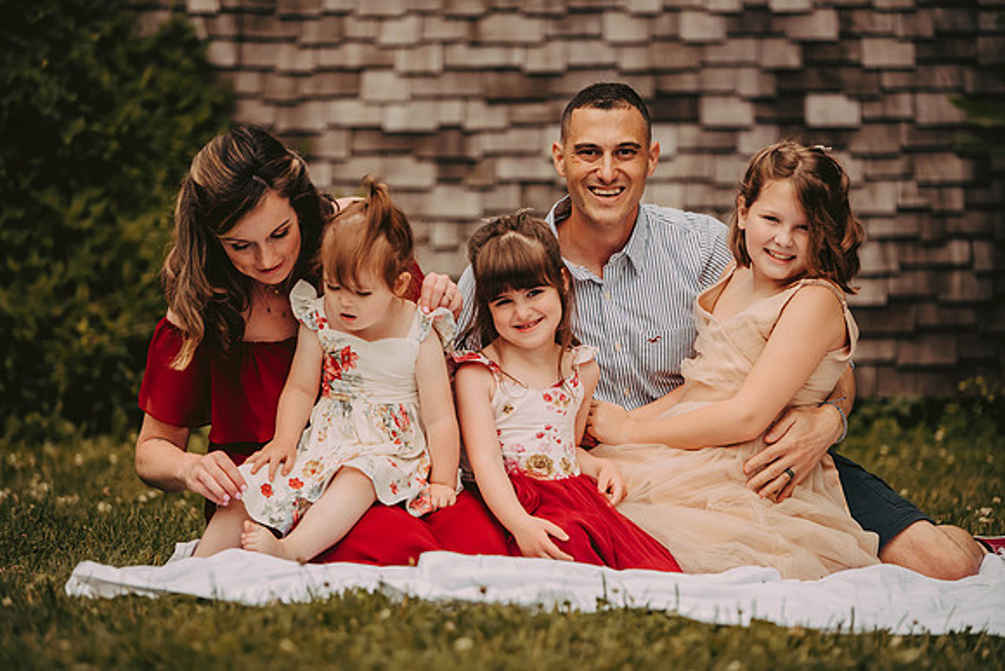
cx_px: 502
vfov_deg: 10.2
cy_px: 336
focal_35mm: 135
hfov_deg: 15.2
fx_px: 3769
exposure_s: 1/4000
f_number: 2.8
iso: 640
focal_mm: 135
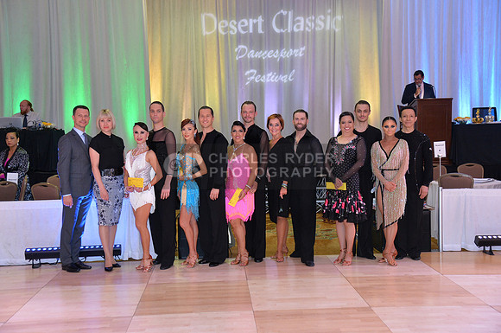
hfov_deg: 44.6
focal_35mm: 44
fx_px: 611
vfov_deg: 30.4
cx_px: 250
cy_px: 166
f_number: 4.5
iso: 2000
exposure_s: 1/250
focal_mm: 44
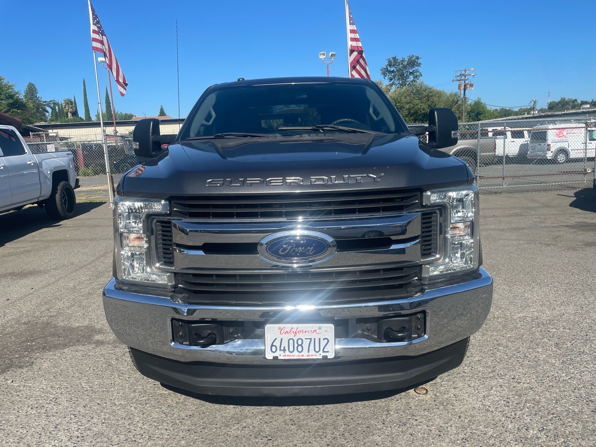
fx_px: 448
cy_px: 224
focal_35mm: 26
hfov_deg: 67.3
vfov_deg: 53.1
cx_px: 298
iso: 32
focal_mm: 4.2
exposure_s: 1/3125
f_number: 1.6
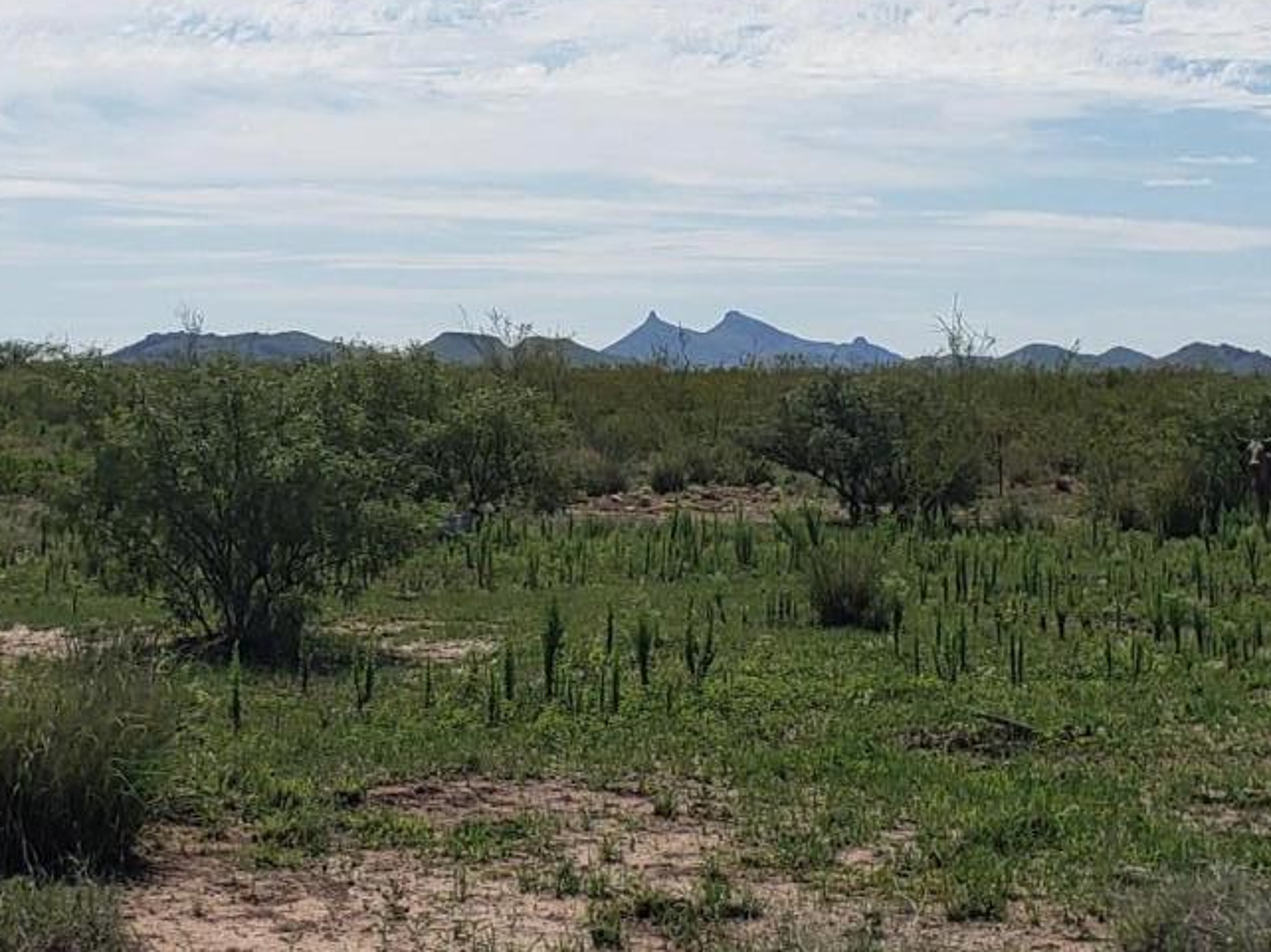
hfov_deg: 24.1
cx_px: 572
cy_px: 158
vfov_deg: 18.0
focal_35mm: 81
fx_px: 2973
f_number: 2.4
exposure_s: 1/3093
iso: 50
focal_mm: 4.3
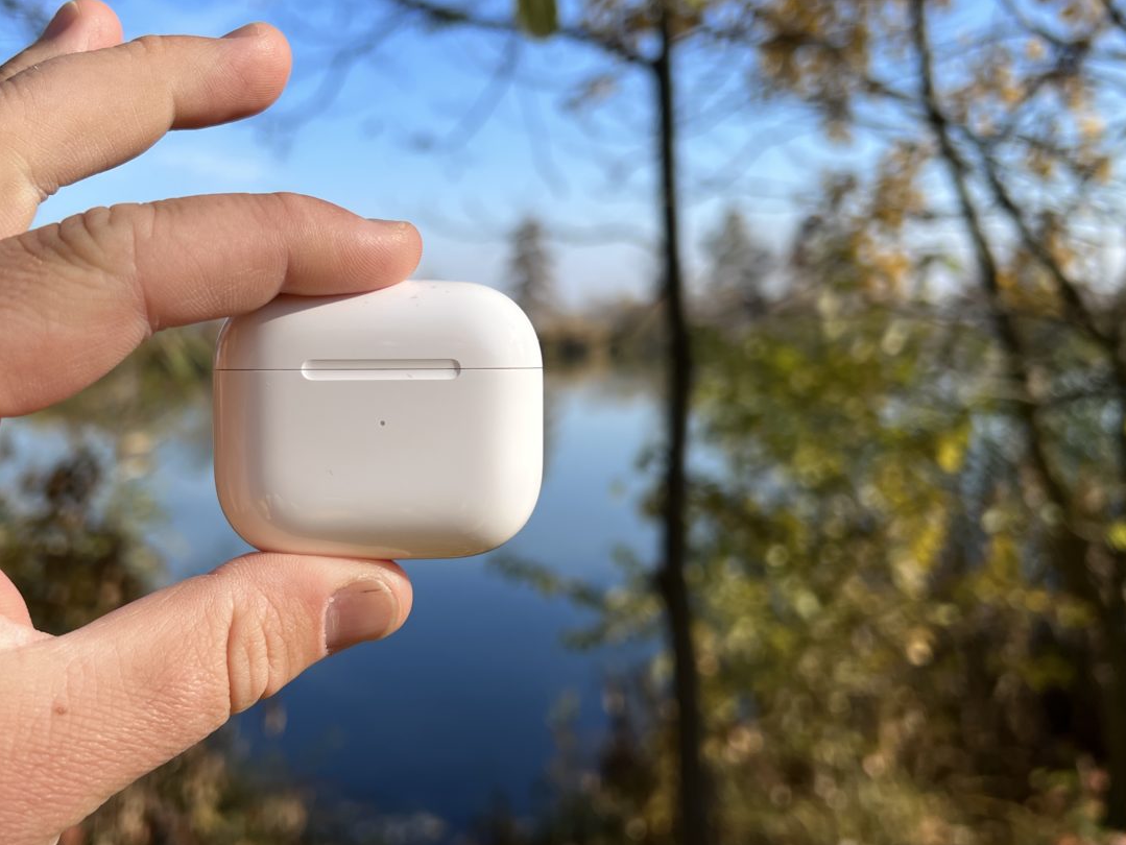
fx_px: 1204
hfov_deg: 49.7
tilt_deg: -4.1
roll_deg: +1.3
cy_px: 415
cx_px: 433
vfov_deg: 38.7
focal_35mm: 37
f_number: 1.5
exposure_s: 1/2841
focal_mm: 5.7
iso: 50
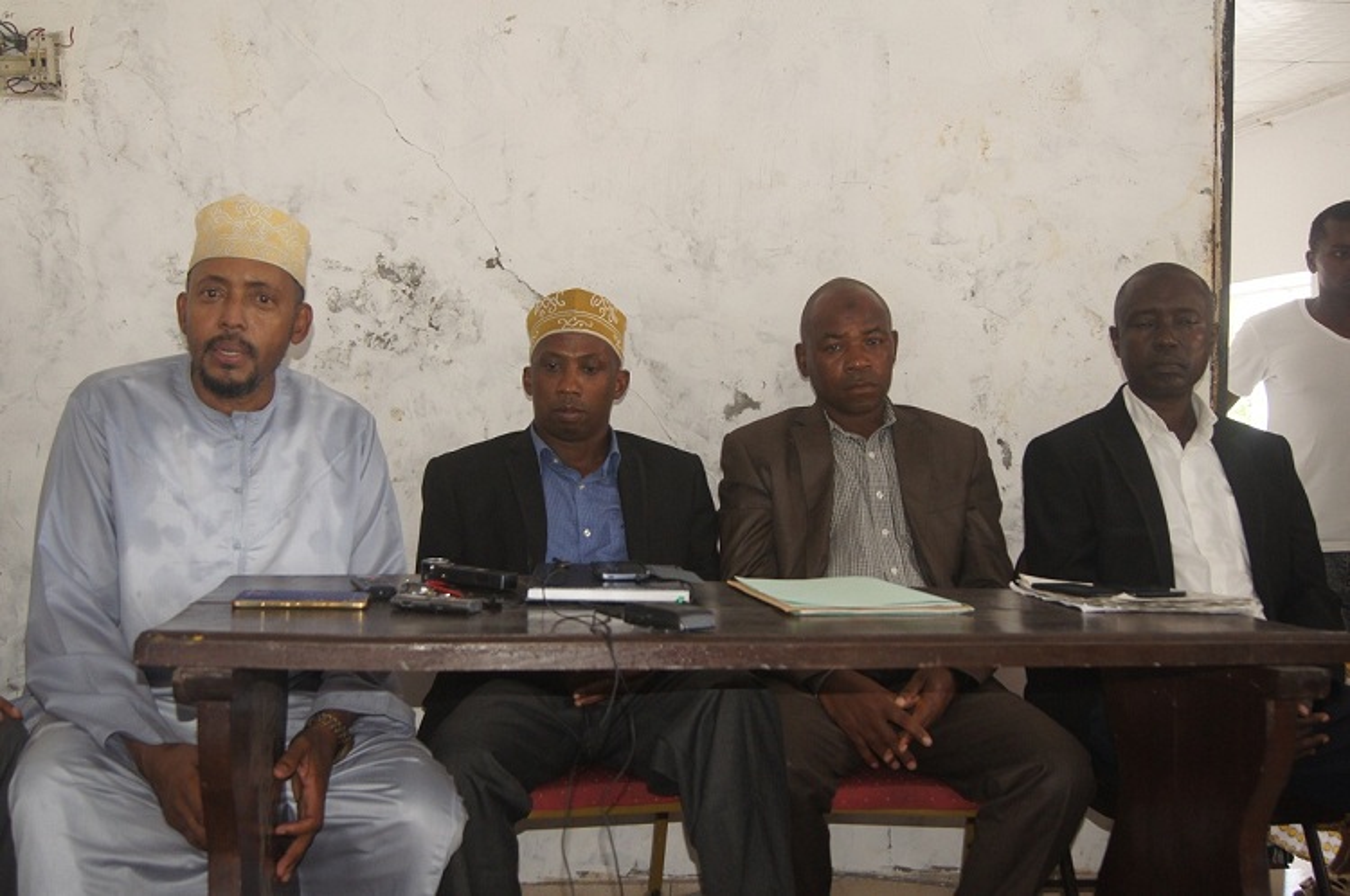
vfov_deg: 31.8
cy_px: 448
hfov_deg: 46.5
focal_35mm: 42
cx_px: 675
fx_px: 1573
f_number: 4.5
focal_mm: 28
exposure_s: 1/60
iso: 800
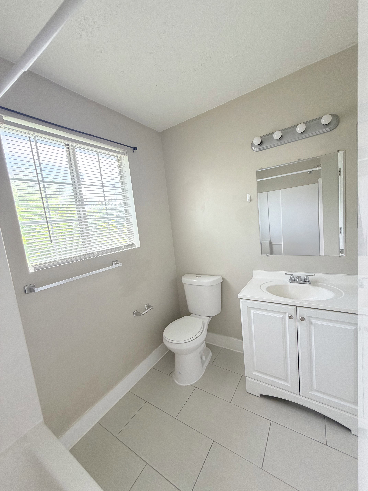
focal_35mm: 14
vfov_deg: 102.1
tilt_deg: -7.6
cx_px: 184
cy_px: 246
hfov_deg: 85.7
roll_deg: +6.6
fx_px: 198
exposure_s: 1/121
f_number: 2.2
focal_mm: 2.22
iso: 200
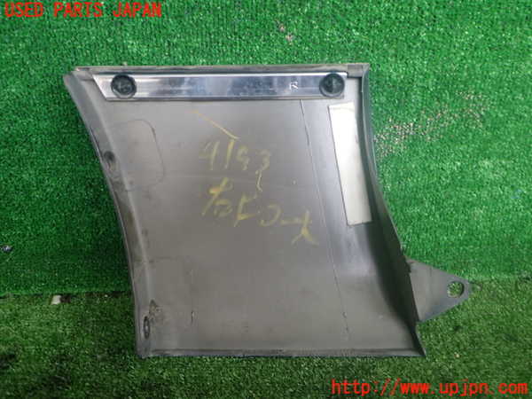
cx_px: 266
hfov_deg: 60.0
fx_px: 461
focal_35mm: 30
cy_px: 200
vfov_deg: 46.8
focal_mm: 5.4
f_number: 2.3
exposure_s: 1/60
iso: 200
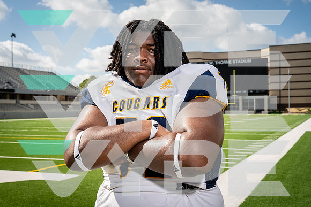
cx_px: 156
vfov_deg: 29.3
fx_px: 397
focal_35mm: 46
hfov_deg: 42.7
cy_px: 104
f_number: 8
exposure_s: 1/250
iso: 125
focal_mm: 46
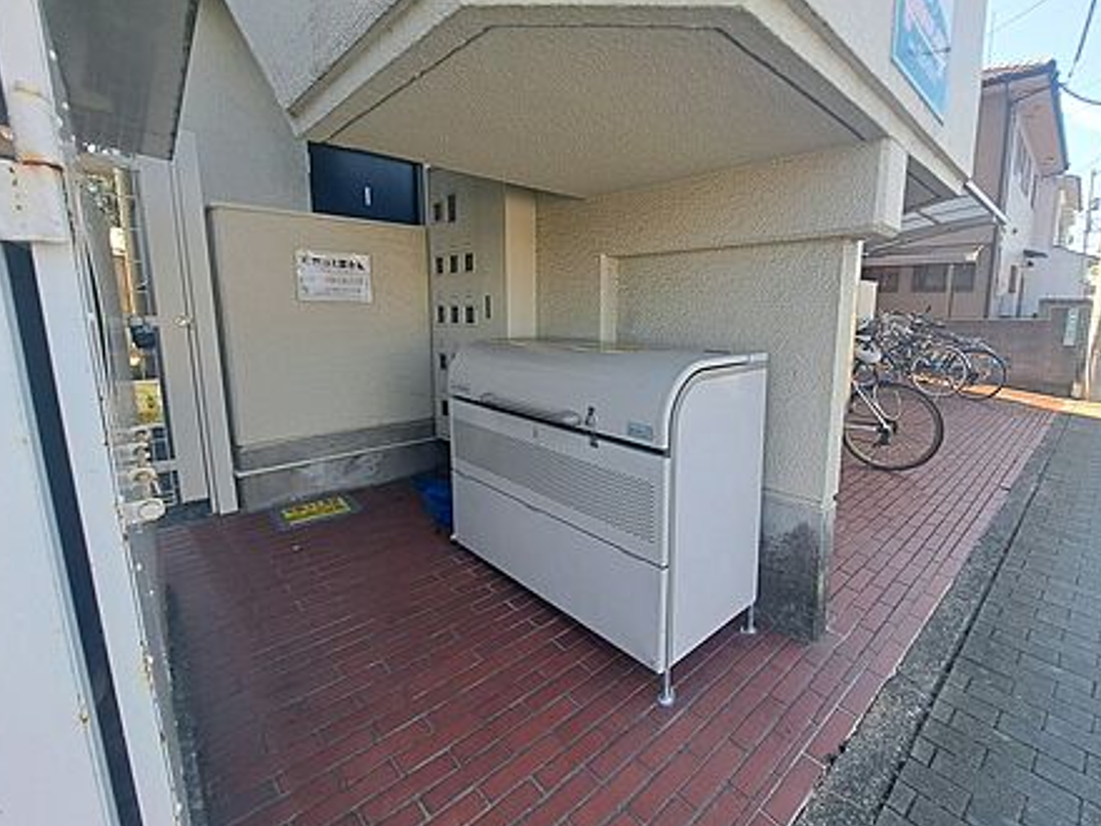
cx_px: 606
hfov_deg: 97.8
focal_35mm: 15
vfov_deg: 81.7
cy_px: 389
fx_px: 477
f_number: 2.2
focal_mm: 1.74
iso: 50
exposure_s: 1/278
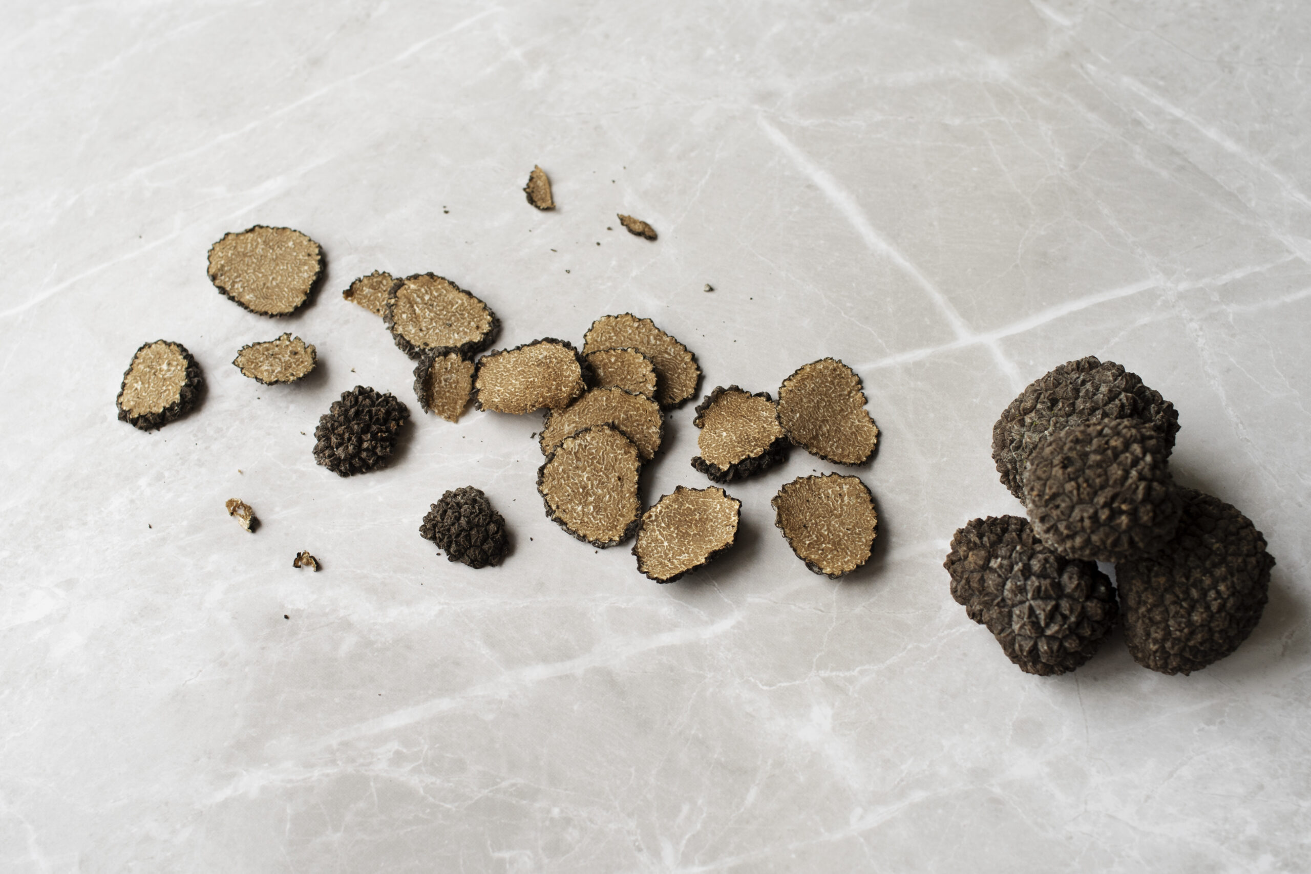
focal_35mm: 53
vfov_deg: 25.5
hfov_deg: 37.5
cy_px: 437
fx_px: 1930
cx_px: 656
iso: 400
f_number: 5.6
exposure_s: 1/100
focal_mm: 35
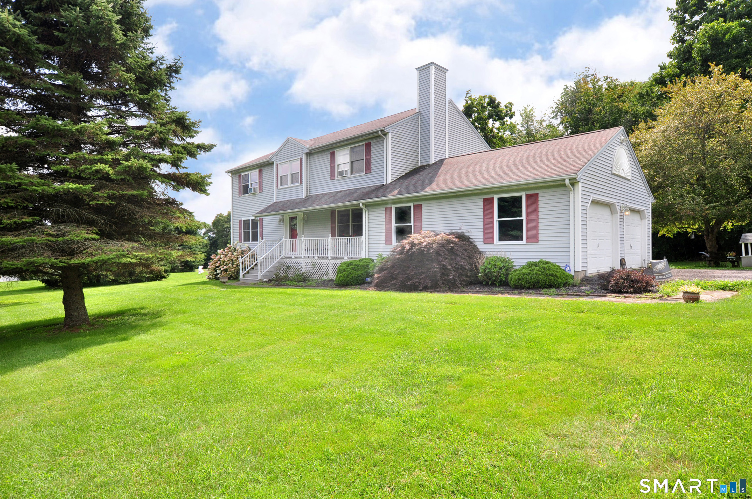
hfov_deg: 81.3
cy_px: 250
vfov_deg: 59.4
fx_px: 438
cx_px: 376
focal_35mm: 21
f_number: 8
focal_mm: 14
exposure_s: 1/250
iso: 250
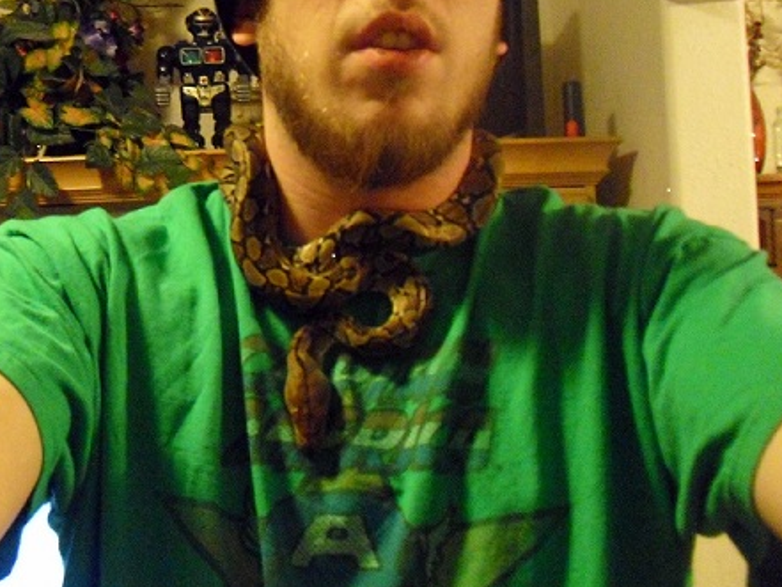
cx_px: 282
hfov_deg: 40.1
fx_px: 1062
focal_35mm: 47
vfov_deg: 30.8
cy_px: 225
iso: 1600
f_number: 3.1
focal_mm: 6.3
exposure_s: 1/40
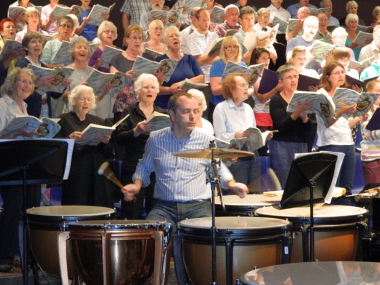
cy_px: 142
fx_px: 922
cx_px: 190
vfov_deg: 17.6
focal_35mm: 84
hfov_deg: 23.3
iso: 560
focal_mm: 15.1
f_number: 4.2
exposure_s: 1/30
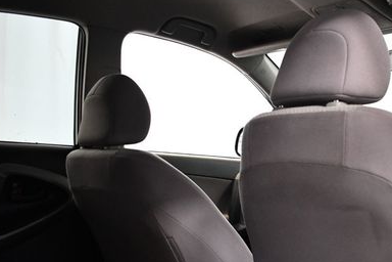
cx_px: 279
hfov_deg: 35.7
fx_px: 599
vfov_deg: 24.4
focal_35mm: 55
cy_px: 190
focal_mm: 22
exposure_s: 1/125
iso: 3200
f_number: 3.8
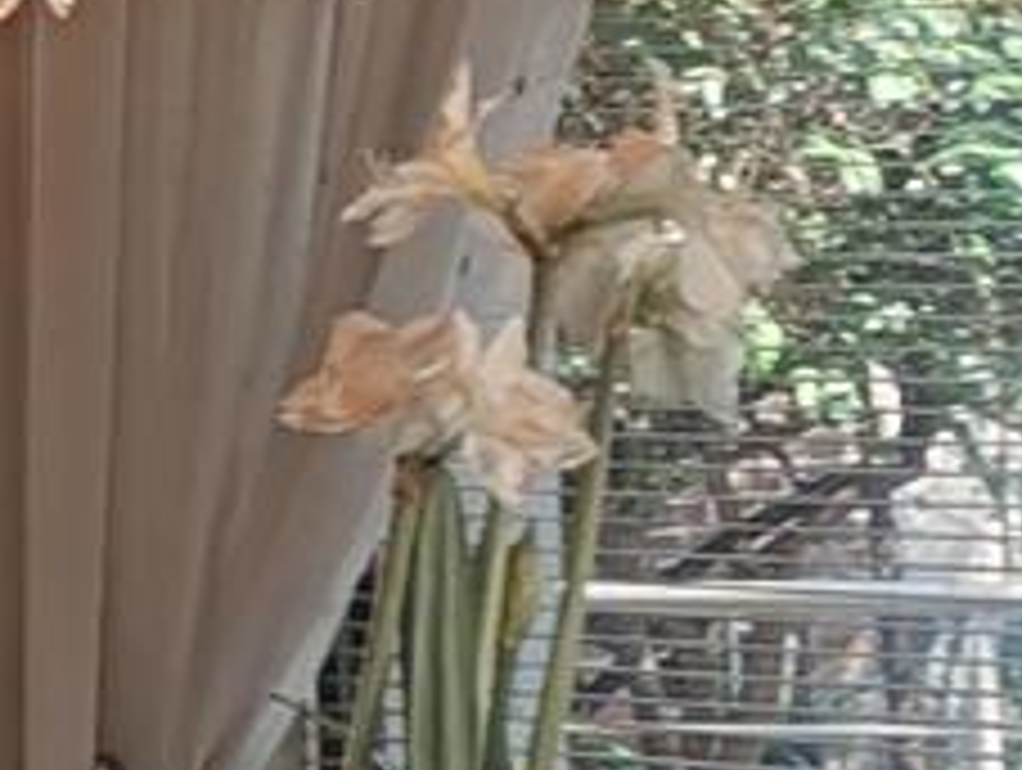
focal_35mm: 190
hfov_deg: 10.2
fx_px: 5618
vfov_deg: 7.8
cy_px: 239
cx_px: -162
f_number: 4
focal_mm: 6.12
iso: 160
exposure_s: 1/100
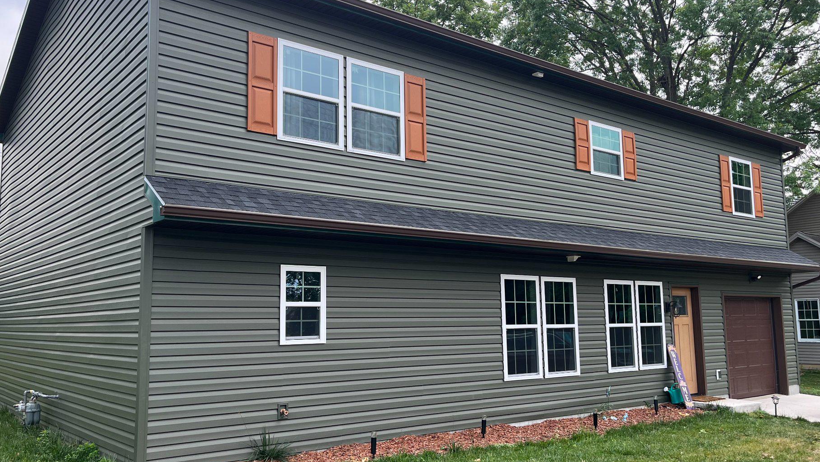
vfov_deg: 36.7
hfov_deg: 61.0
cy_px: 233
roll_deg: +1.1
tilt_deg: +6.6
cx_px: 390
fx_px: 696
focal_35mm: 32
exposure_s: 1/751
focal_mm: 5.1
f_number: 1.6
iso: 50
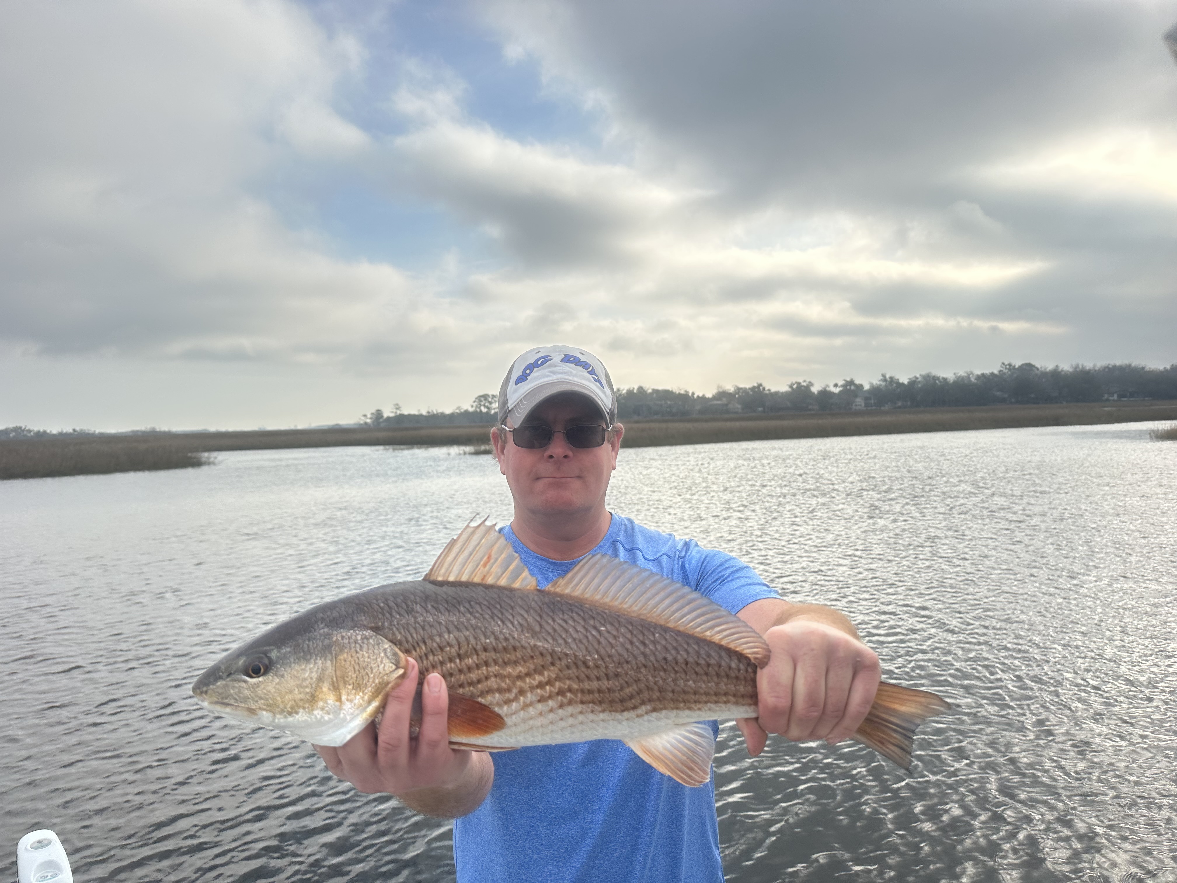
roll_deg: +1.6
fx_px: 816
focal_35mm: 24
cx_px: 588
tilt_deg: -1.6
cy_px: 442
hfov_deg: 71.6
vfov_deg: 56.8
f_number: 1.78
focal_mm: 6.86
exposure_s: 1/5263
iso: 80
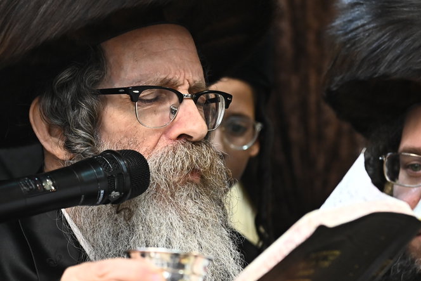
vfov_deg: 11.6
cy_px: 154
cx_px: 150
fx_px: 1380
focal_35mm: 118
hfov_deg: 17.3
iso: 2000
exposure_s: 1/200
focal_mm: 56
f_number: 3.5
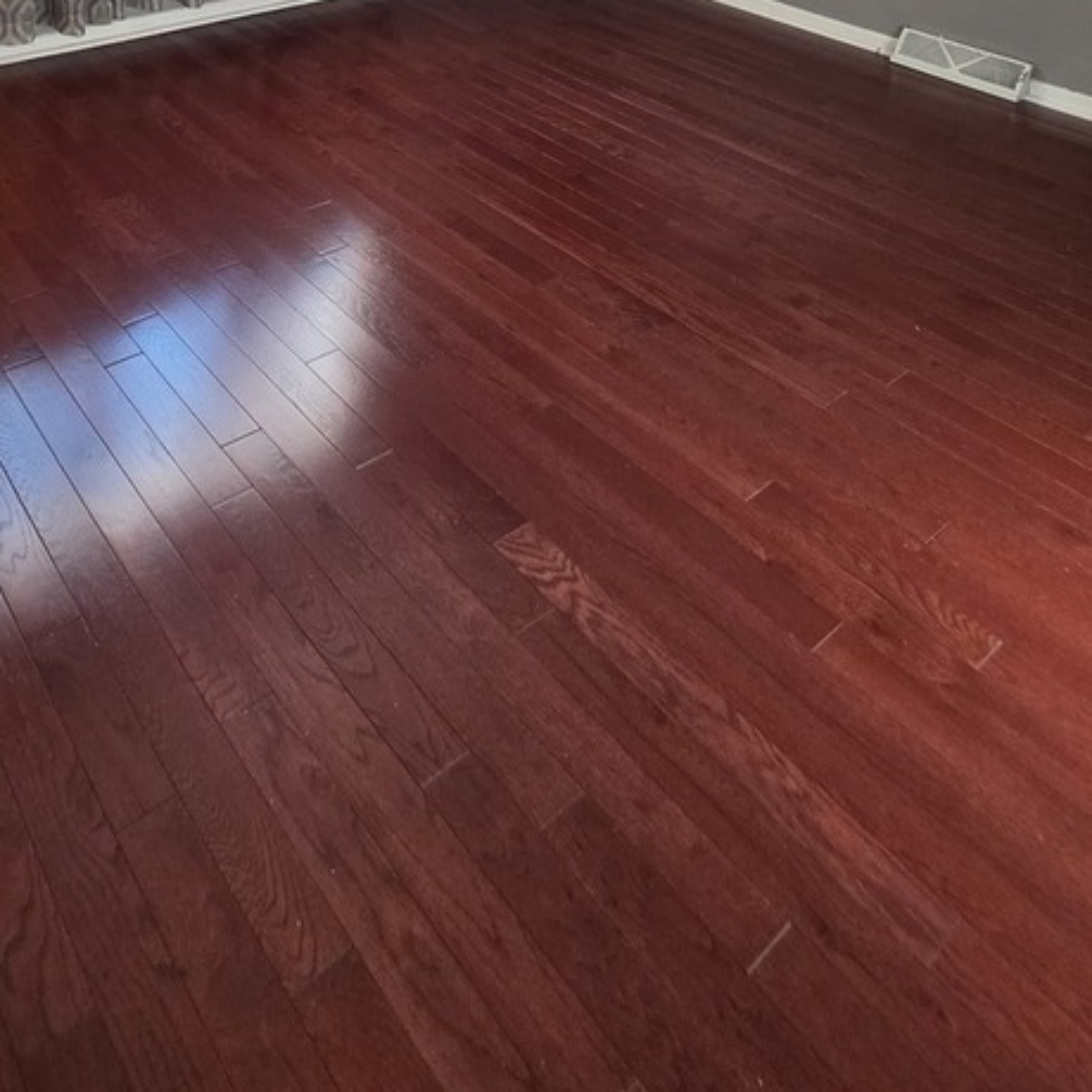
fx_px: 964
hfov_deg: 55.5
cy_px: -104
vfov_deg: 45.0
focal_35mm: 27
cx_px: 240
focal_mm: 2.2
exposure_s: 1/120
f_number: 1.9
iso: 125
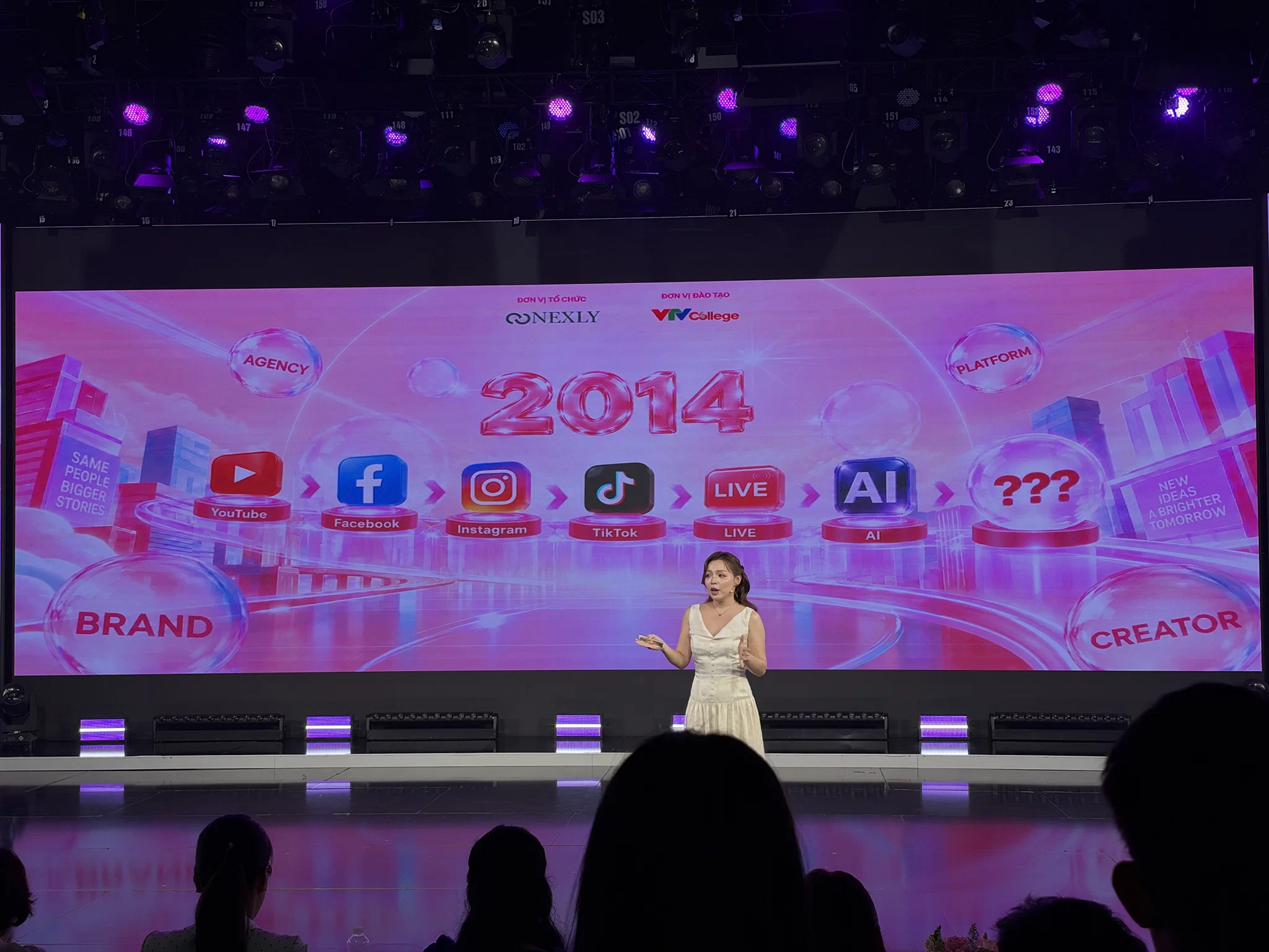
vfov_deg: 30.3
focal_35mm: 48
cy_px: 476
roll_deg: +1.0
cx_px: 634
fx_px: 1760
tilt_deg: +2.6
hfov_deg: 39.7
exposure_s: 1/120
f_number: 1.8
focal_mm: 6.93
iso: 100
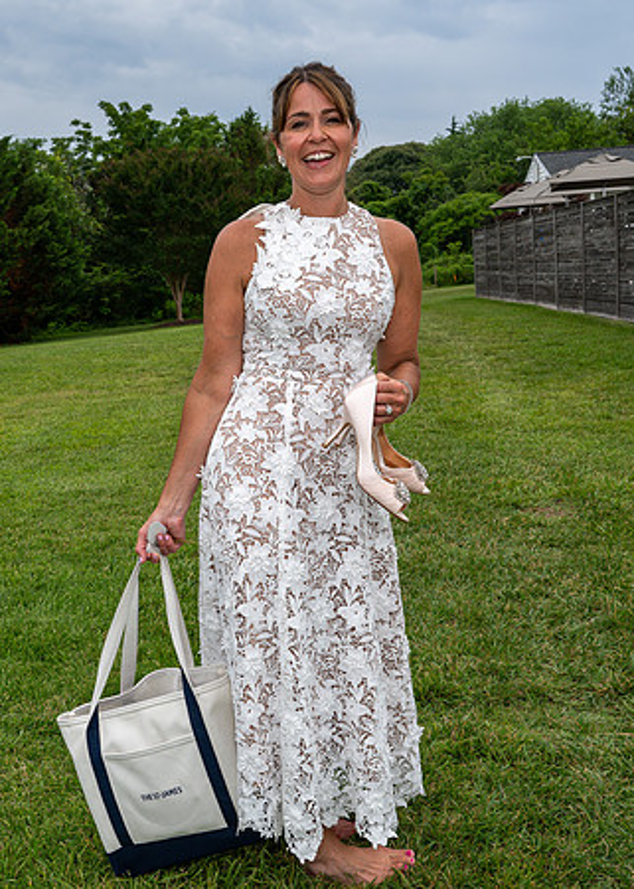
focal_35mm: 39
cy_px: 421
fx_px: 993
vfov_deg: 48.2
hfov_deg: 35.2
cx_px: 231
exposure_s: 1/250
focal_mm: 25.5
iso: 160
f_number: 8
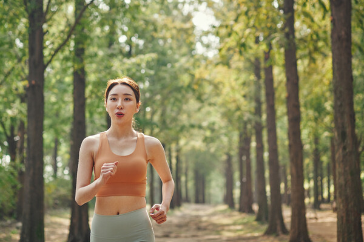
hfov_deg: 36.2
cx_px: 182
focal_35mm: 55
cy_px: 121
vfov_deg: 24.6
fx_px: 556
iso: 320
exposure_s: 1/1000
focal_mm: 55
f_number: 2.2
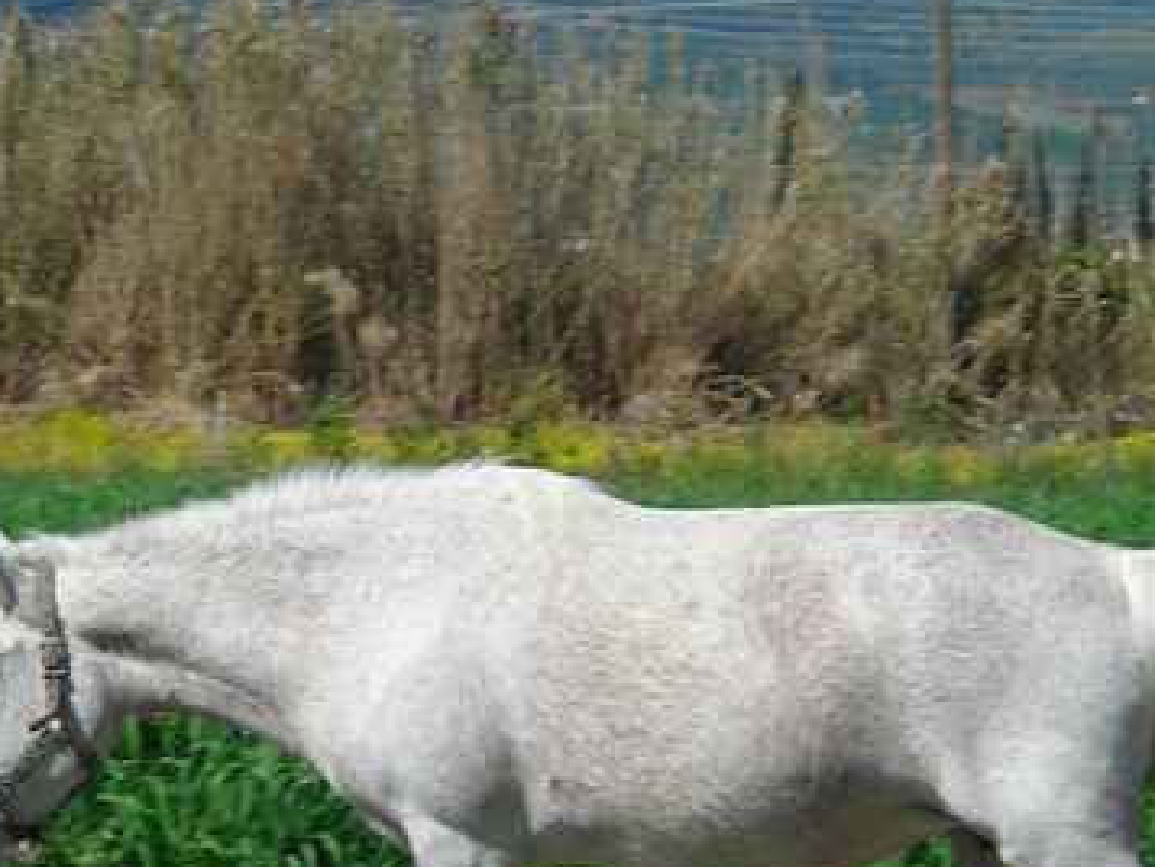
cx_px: 969
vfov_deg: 5.5
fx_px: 8978
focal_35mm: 269
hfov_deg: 7.3
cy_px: 912
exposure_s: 1/129
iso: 50
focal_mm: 14.8
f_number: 9.1
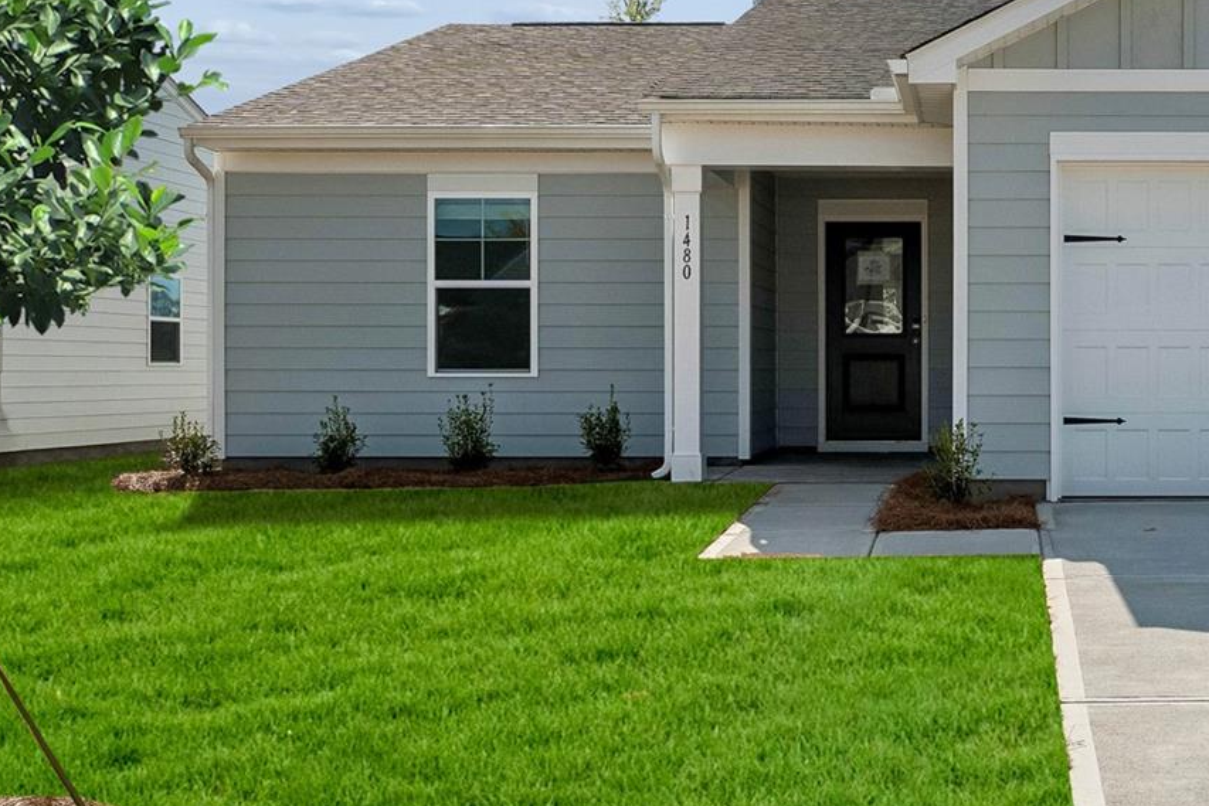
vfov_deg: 28.1
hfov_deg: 39.2
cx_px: 1005
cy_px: 363
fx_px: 1612
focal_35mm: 48
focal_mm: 20
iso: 400
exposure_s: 1/800
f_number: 8
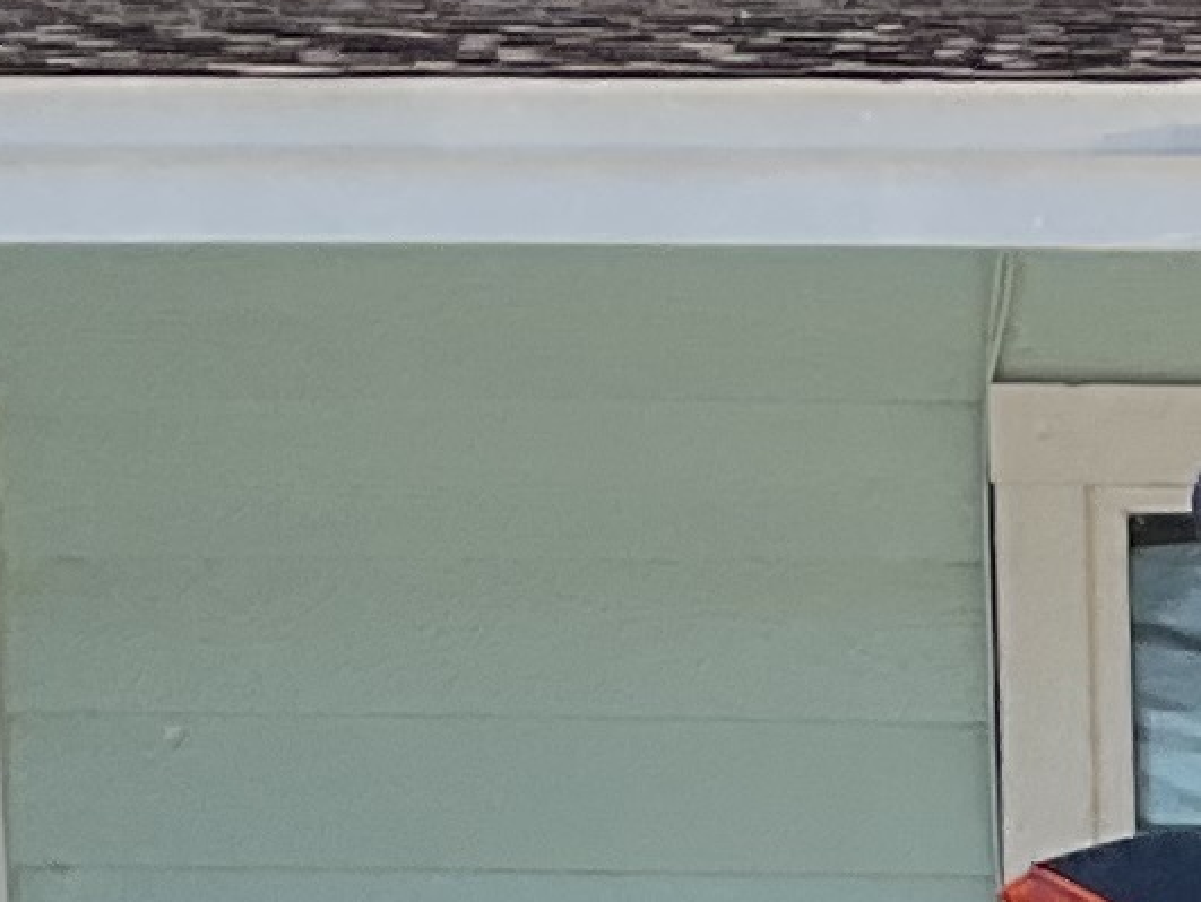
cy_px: 2493
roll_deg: -0.3
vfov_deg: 6.3
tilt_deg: -6.6
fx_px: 7638
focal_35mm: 220
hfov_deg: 8.2
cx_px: 2904
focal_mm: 3
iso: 16
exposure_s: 1/1675
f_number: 1.8
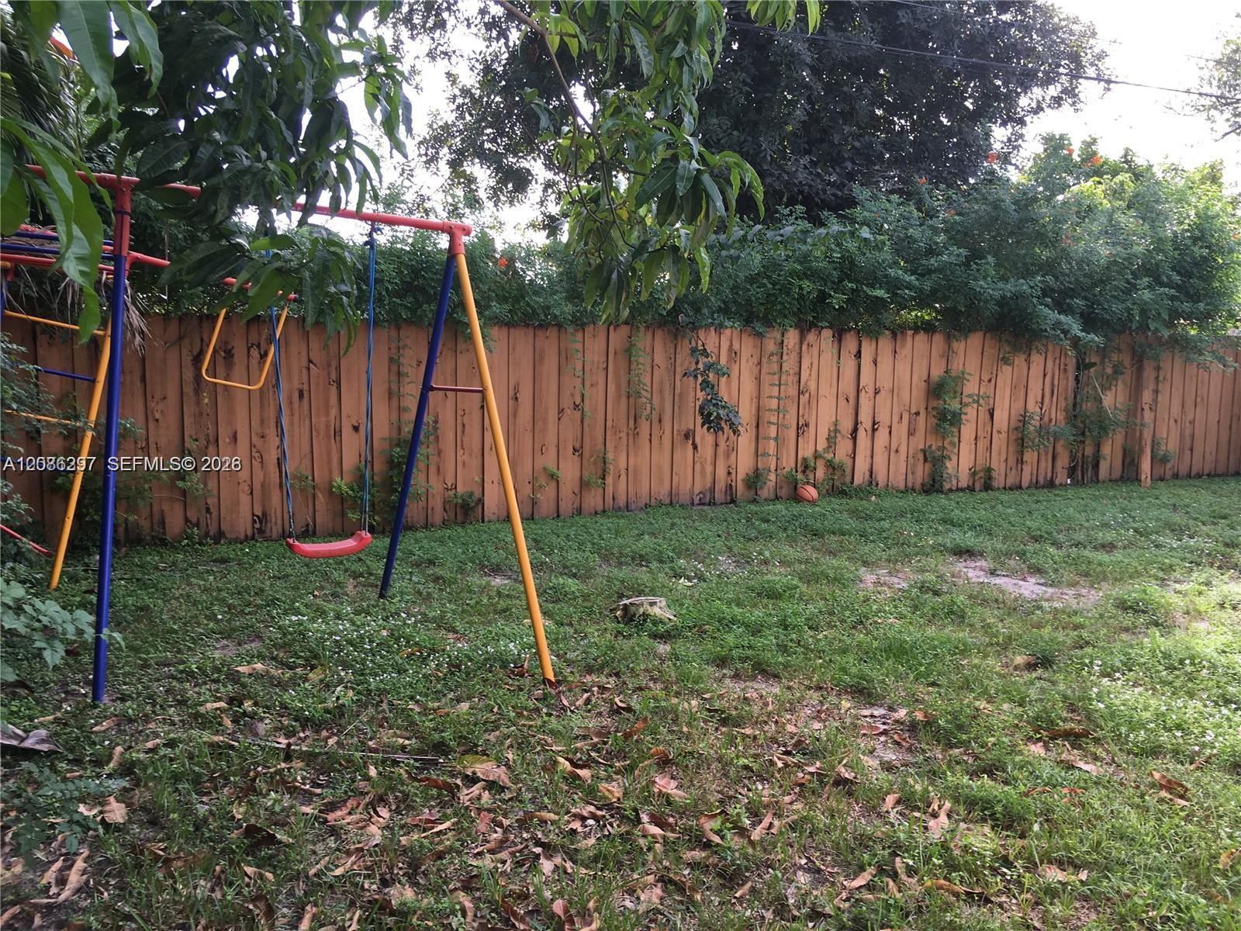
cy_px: 466
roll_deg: +0.1
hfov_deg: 61.7
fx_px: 1040
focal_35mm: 29
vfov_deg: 48.2
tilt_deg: -4.4
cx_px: 620
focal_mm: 4.15
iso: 25
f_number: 2.2
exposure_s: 1/209
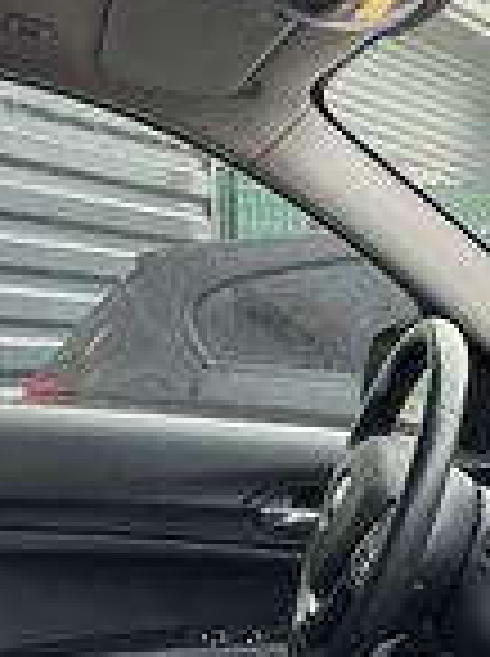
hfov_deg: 16.6
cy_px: 839
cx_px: 629
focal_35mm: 84
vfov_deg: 21.3
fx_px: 1590
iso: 200
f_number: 1.78
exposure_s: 1/121
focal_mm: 6.86
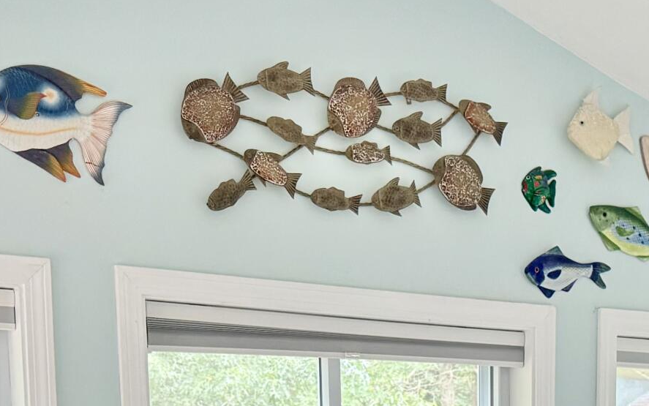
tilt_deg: -8.6
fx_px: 1522
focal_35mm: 86
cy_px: 738
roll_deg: -0.3
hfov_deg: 23.7
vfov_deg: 13.6
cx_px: 517
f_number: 1.78
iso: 400
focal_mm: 6.76
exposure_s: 1/60
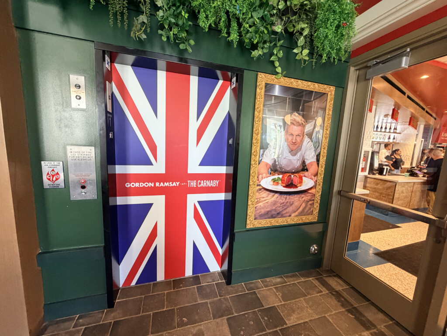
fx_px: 181
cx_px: 224
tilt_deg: -8.1
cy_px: 168
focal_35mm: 14
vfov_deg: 85.7
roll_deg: -2.7
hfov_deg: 102.1
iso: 320
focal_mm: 2.22
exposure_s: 1/75
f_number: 2.2
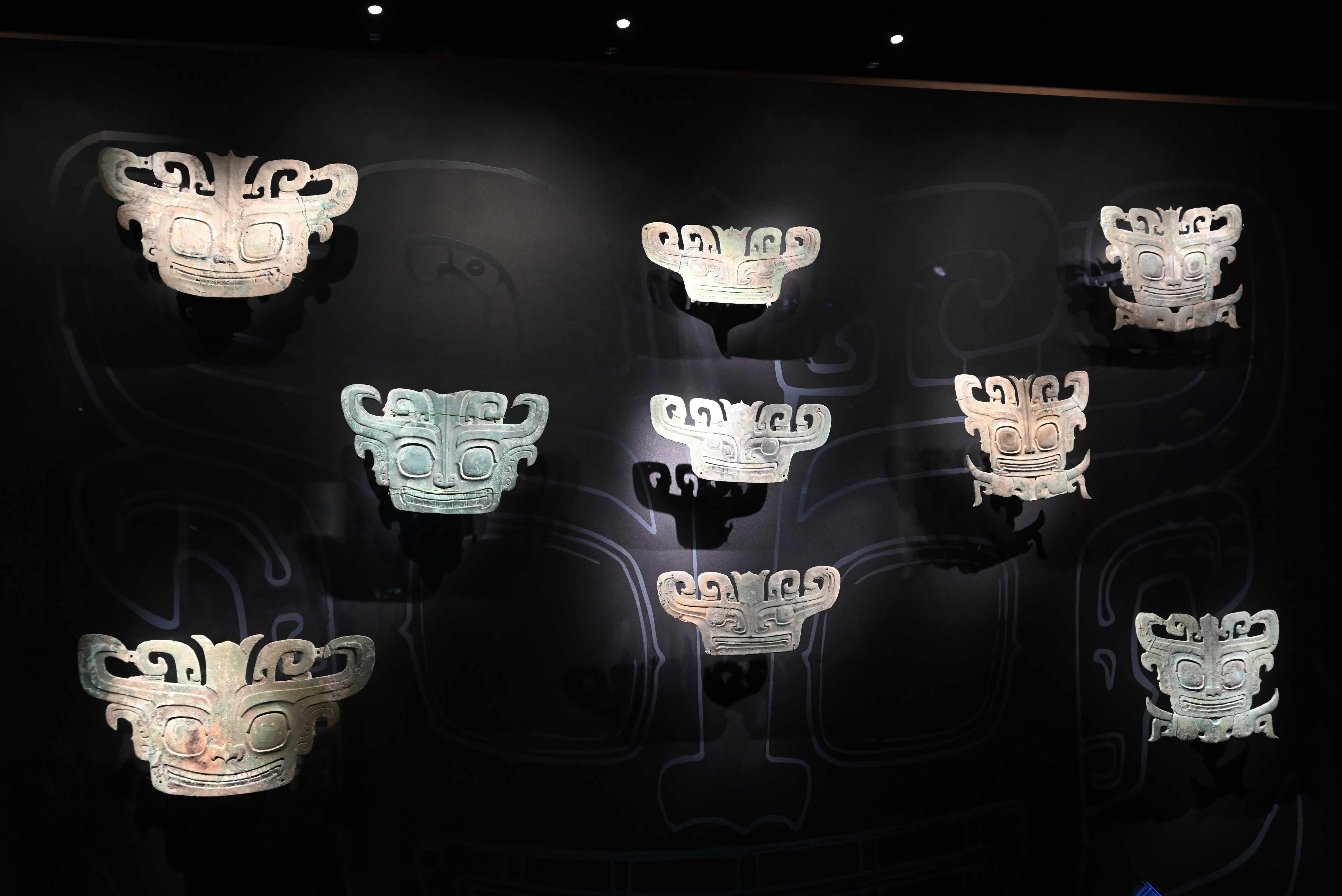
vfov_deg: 36.9
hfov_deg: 53.1
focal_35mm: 36
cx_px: 671
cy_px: 448
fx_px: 1342
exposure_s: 1/40
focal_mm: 36
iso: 2500
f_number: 5
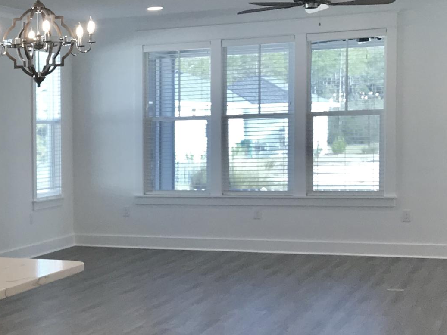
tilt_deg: -4.1
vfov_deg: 18.2
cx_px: -172
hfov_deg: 21.3
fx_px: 1046
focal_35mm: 81
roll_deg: +1.4
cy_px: 220
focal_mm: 3.99
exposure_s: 1/120
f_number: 1.8
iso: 40
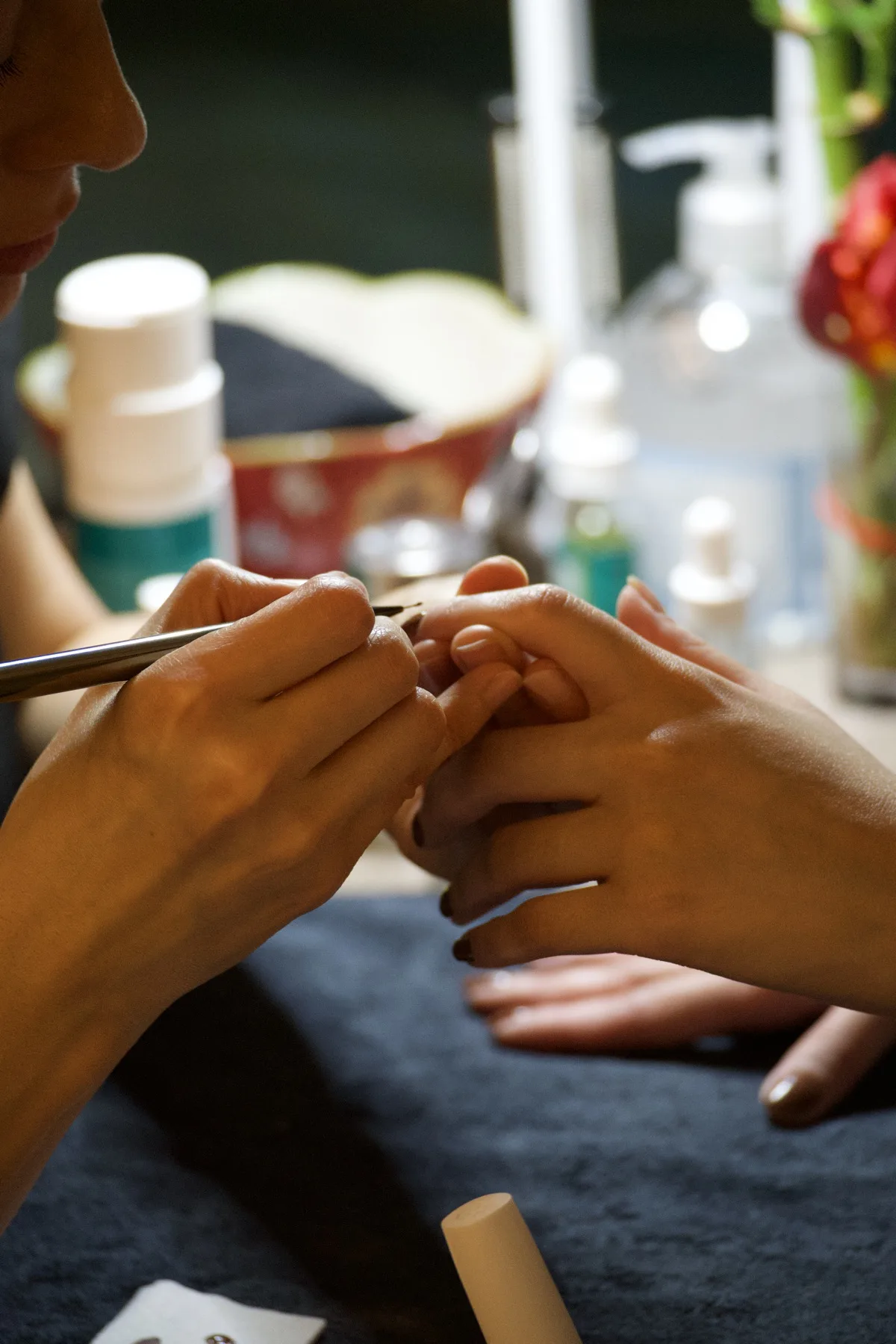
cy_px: 672
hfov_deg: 6.9
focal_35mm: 198
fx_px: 7391
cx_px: 448
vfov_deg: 10.4
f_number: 5.6
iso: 6400
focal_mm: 198
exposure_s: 1/200
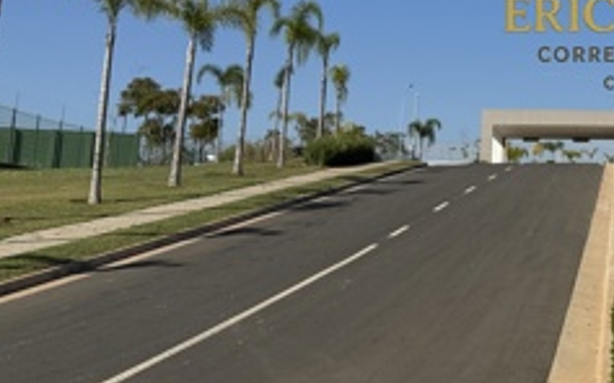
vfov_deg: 16.9
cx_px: 610
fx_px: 1238
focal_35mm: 74
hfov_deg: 26.4
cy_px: -61
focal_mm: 6.76
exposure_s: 1/6410
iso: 80
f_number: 1.78
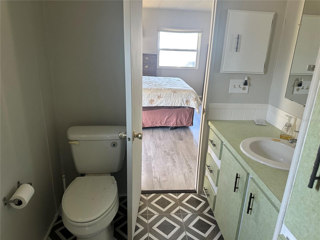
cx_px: 160
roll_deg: -2.4
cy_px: 120
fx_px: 222
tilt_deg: -18.5
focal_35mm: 24
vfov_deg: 56.8
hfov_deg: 71.6
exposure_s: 1/65
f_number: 1.78
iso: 250
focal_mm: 6.86
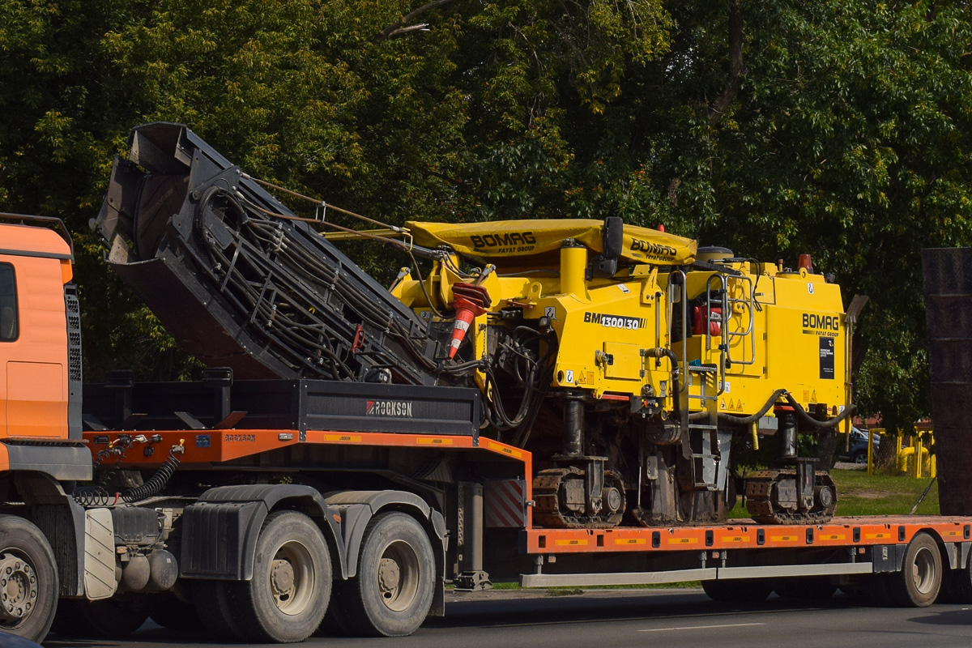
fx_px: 1822
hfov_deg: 29.9
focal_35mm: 68
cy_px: 324
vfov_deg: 20.2
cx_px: 486
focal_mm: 45
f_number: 8
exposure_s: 1/1000
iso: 200
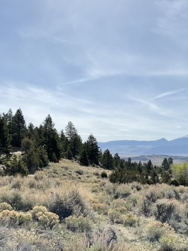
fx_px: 311
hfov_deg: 33.6
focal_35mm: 43
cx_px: 95
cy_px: 181
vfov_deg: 42.8
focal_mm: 3
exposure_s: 1/3322
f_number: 1.8
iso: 16
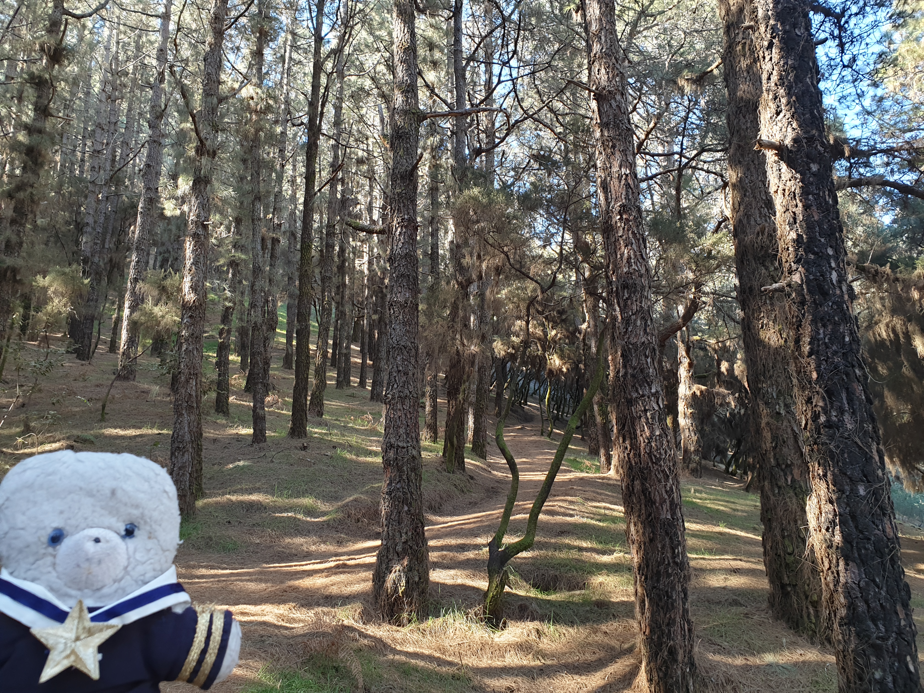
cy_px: 346
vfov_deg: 53.1
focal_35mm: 26
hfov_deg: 67.3
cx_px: 462
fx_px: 694
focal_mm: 4.3
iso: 80
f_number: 2.4
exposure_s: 1/50
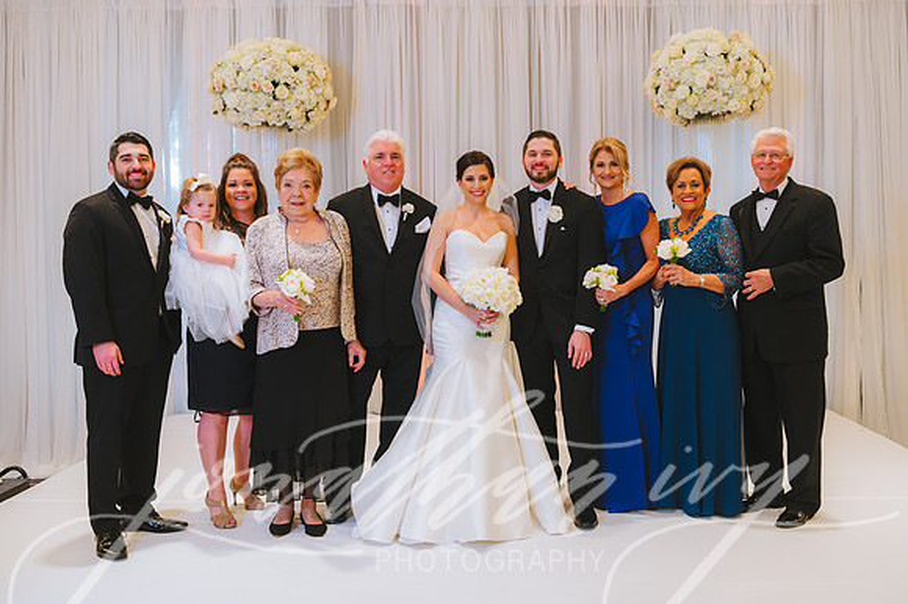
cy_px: 280
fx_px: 884
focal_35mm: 35
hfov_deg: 54.4
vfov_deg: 37.7
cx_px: 475
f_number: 4
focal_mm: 31
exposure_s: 1/200
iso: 2000
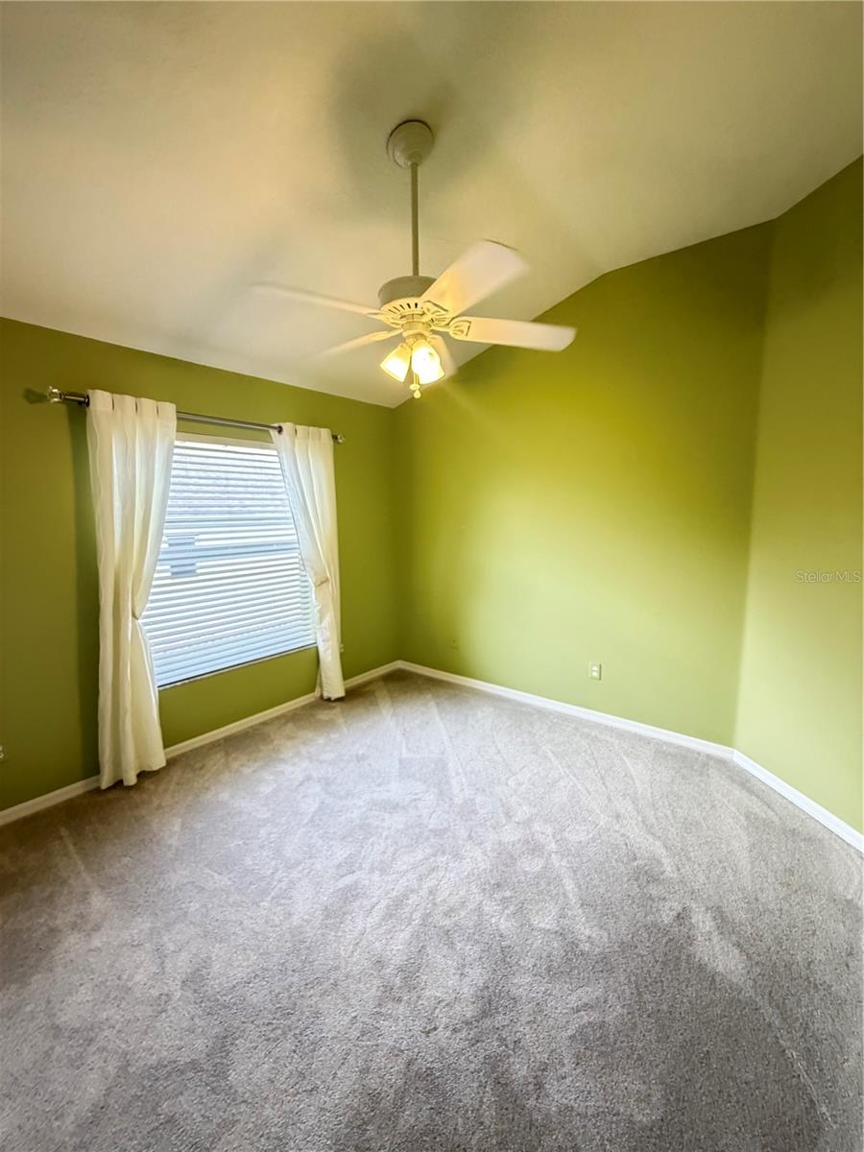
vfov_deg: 102.1
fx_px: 466
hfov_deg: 85.7
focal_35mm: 14
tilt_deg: -7.8
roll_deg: +1.7
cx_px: 432
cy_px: 576
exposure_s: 1/60
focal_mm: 2.22
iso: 500
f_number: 2.2
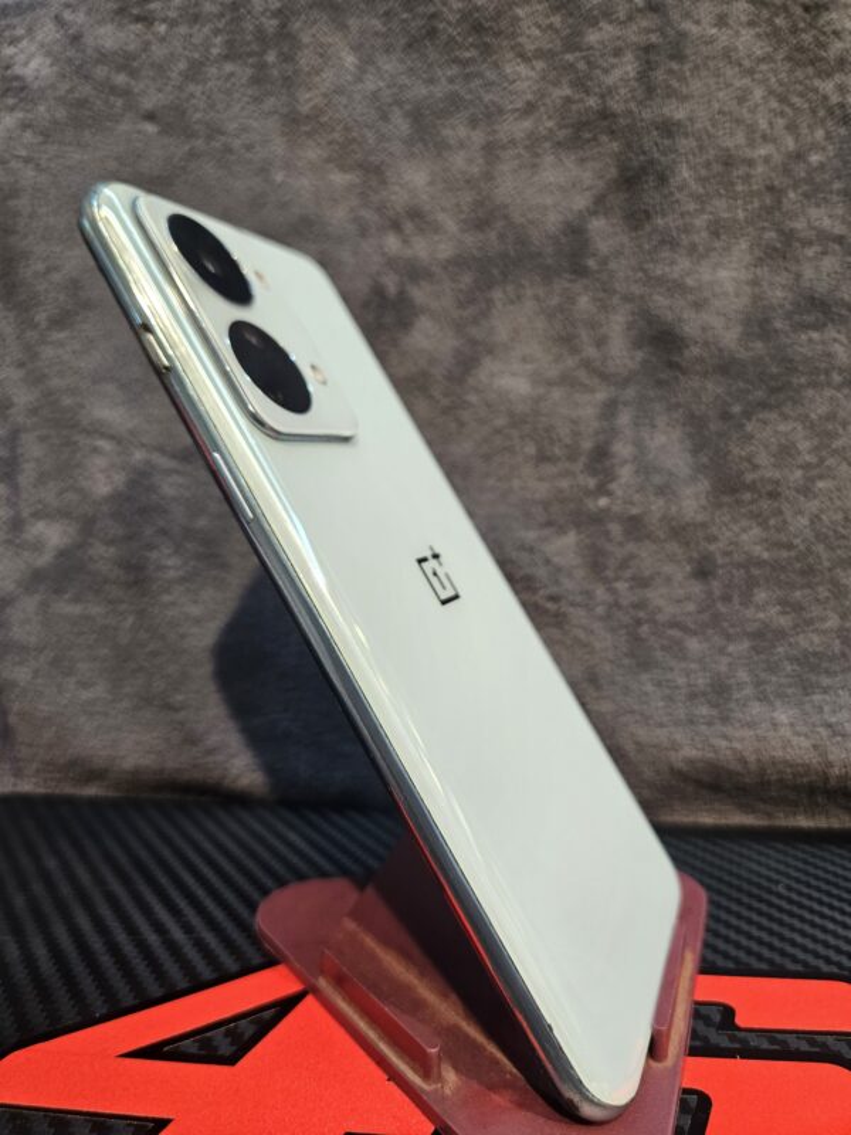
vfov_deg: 73.9
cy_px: 568
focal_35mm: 23
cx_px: 426
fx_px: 754
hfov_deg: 58.9
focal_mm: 5.4
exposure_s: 1/100
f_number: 1.8
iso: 160
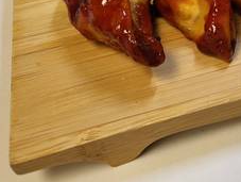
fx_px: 467
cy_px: -51
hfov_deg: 26.0
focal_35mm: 67
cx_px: 286
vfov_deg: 20.2
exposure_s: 1/120
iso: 50
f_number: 1.8
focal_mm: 4.25
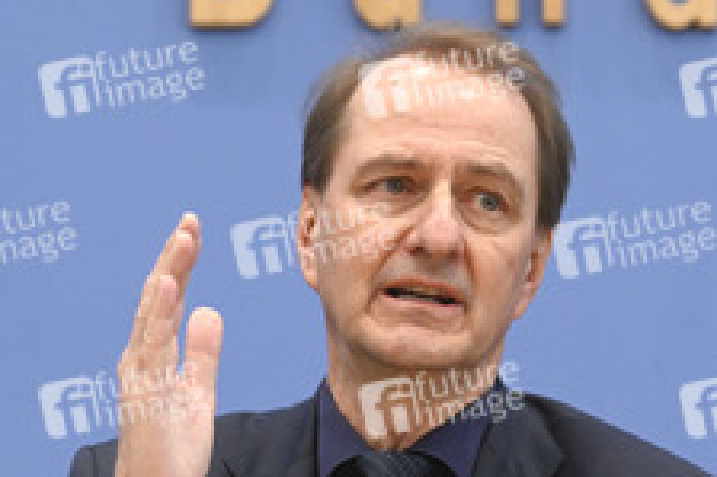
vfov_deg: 7.2
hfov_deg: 10.8
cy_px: 320
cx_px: 357
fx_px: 3801
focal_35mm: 191
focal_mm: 95
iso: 3200
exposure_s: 1/500
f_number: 5.6
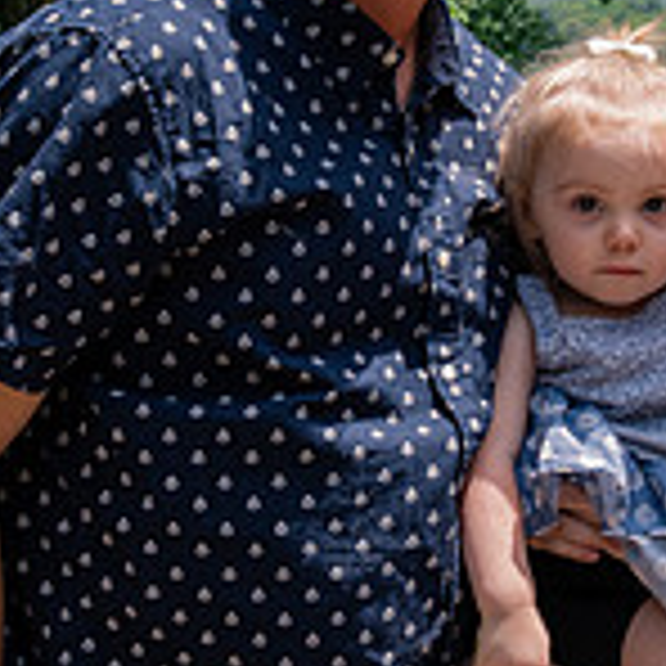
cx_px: 497
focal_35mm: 100
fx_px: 2177
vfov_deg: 17.4
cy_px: 432
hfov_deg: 17.3
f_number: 8
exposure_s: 1/250
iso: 200
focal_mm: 28
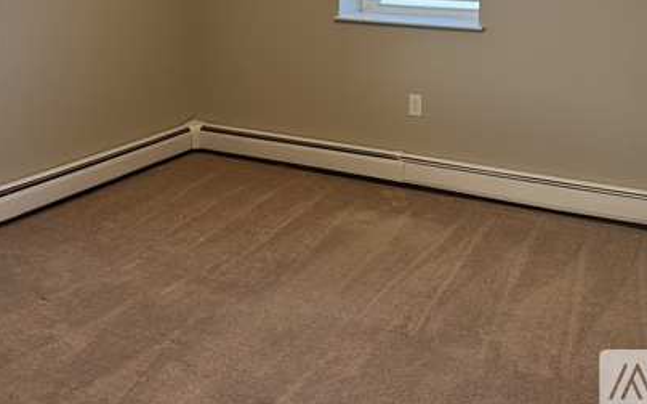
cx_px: 324
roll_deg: -0.3
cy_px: 13
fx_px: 740
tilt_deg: -6.3
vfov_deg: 28.8
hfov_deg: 47.2
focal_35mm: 42
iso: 250
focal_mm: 6.76
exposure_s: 1/60
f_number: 1.78
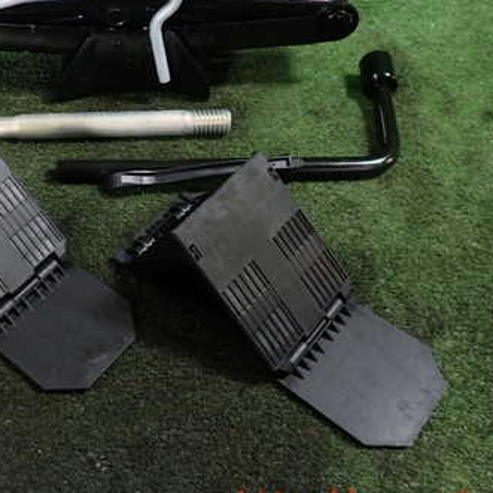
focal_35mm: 40
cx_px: 128
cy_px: 189
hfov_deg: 40.8
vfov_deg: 41.6
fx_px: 645
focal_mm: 4.5
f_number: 2
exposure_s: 1/40
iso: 200
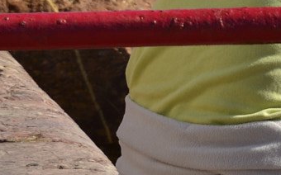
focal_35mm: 750
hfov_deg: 2.8
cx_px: 369
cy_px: -113
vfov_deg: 1.7
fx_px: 5740
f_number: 9
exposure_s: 1/1000
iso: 200
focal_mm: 122
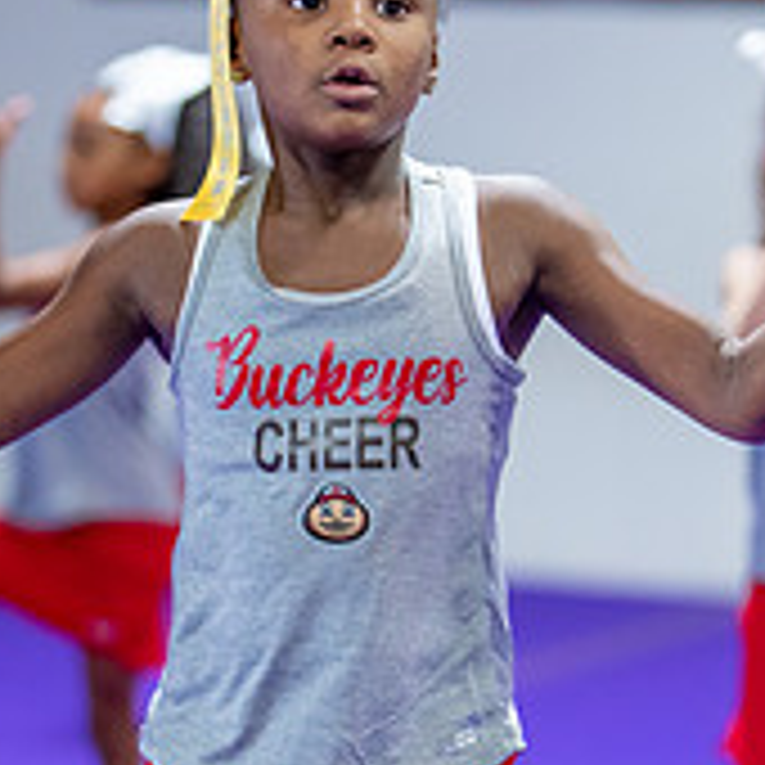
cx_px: 333
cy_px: 488
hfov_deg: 12.0
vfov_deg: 12.0
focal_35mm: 145
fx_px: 3625
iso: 1600
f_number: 1.2
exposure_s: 1/800
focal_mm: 50
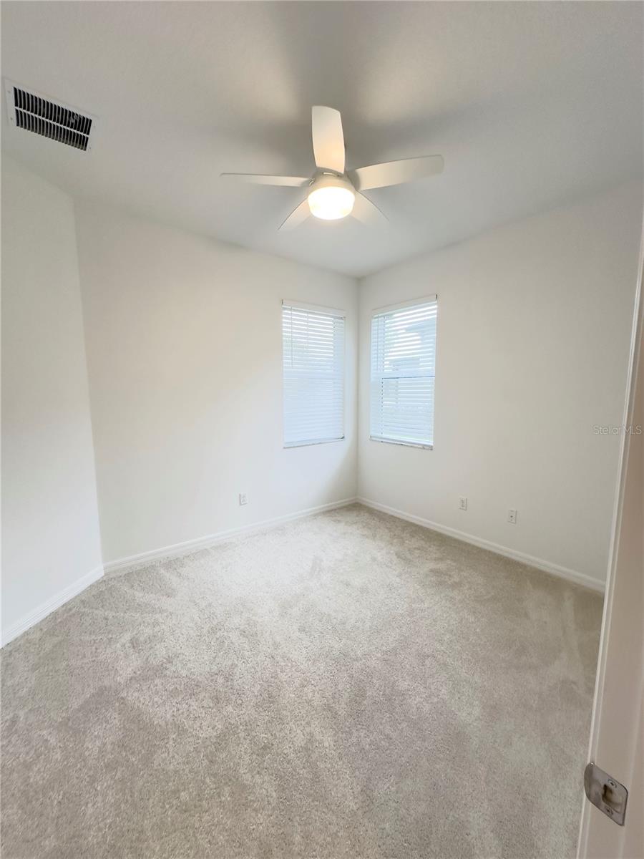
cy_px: 430
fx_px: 347
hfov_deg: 85.7
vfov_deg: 102.1
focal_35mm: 14
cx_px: 322
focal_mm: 2.22
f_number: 2.2
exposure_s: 1/120
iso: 200
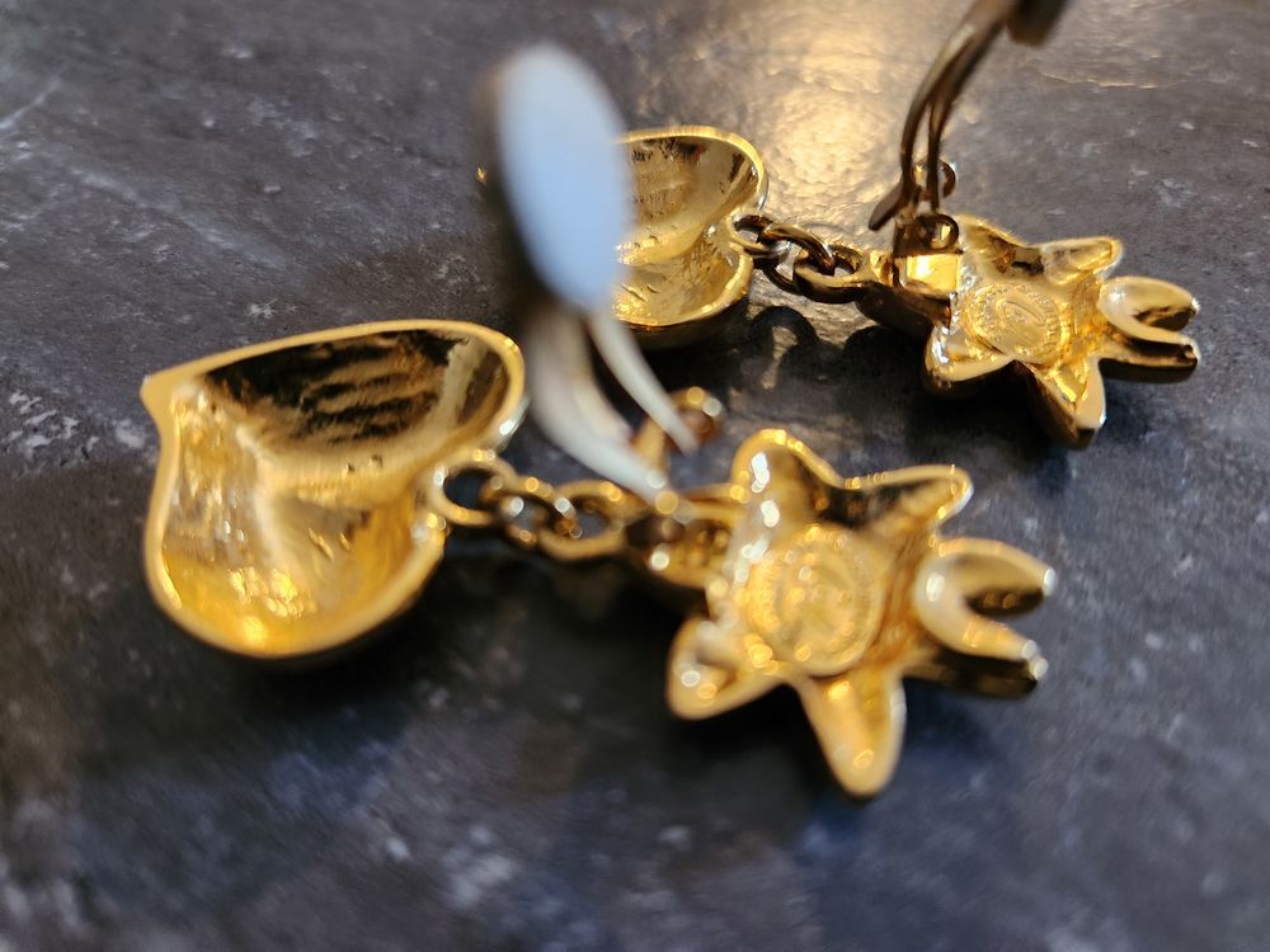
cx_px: 635
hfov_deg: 73.9
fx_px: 844
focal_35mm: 23
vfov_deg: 58.9
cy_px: 476
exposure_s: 1/50
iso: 640
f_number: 1.8
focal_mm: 5.4
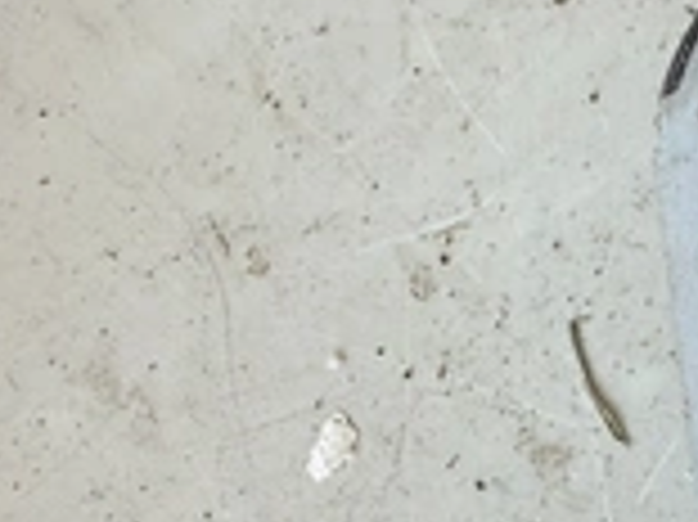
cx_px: 770
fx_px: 1249
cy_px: 234
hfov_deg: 28.3
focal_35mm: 62
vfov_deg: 23.6
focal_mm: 2.22
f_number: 2.2
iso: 100
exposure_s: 1/121
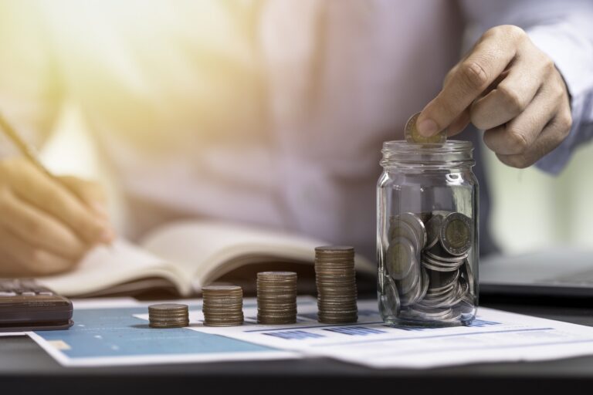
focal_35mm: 135
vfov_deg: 10.2
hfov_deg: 15.2
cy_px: 198
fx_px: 2224
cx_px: 296
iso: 100
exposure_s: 1/125
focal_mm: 90
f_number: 2
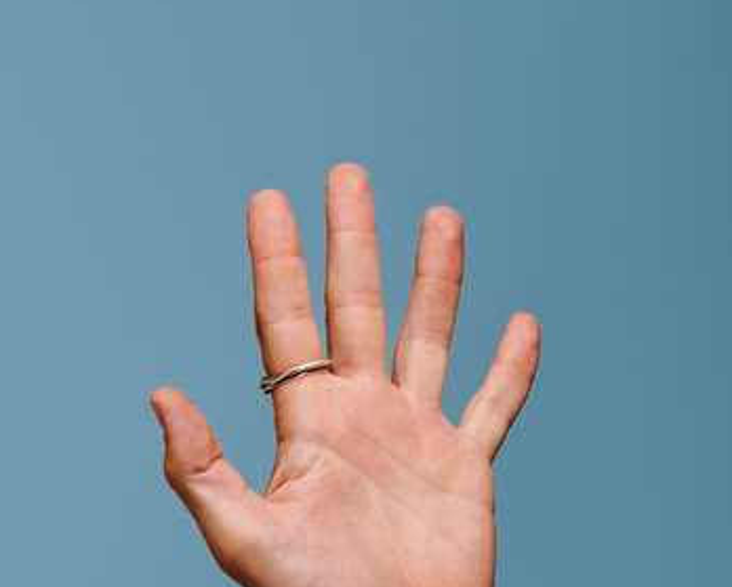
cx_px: -871
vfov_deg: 5.2
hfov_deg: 6.2
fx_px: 6505
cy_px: 593
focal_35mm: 300
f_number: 5.6
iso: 100
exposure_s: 1/125
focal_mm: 58
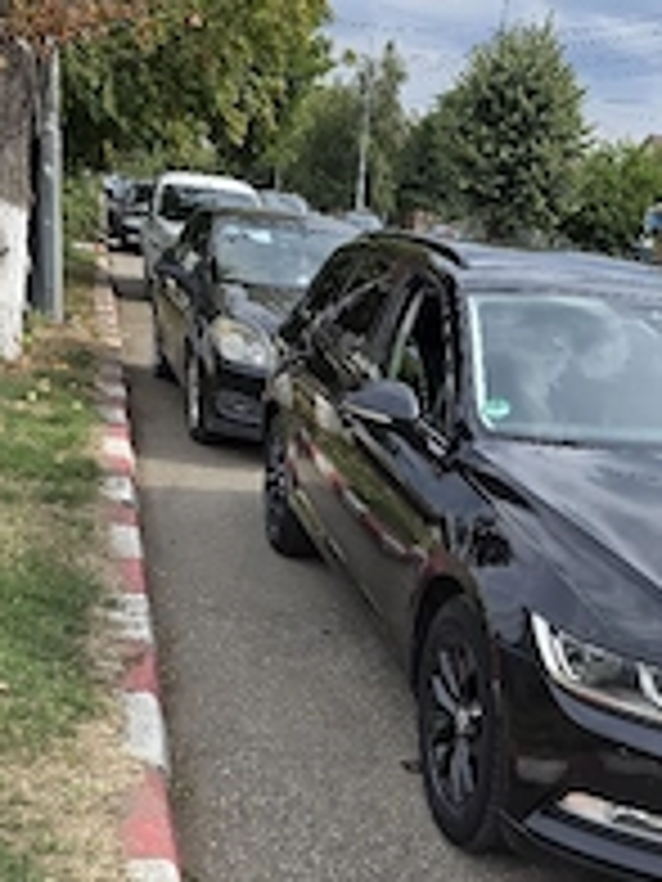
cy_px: 648
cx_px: 536
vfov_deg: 39.5
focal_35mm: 47
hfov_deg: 30.1
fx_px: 1198
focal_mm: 6.3
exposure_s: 1/3333
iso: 80
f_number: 1.7
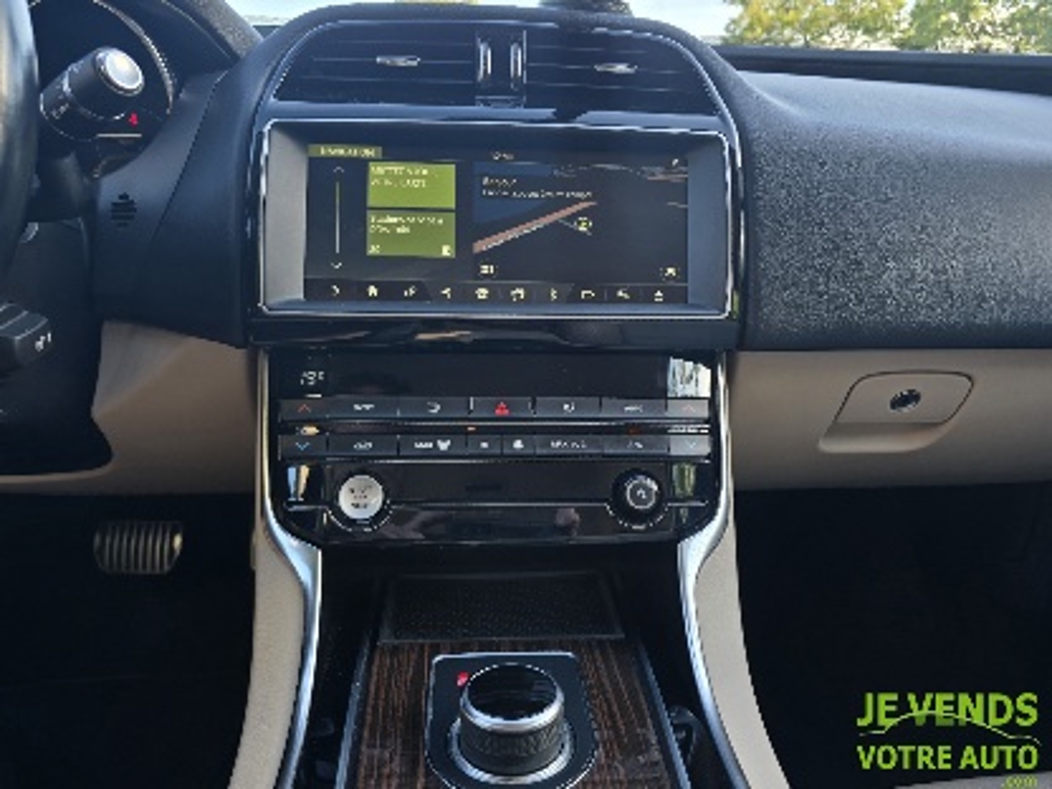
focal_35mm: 23
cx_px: 526
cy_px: 394
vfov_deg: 58.9
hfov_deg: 73.9
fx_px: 699
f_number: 1.7
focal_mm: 6.3
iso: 20
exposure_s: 1/50.3
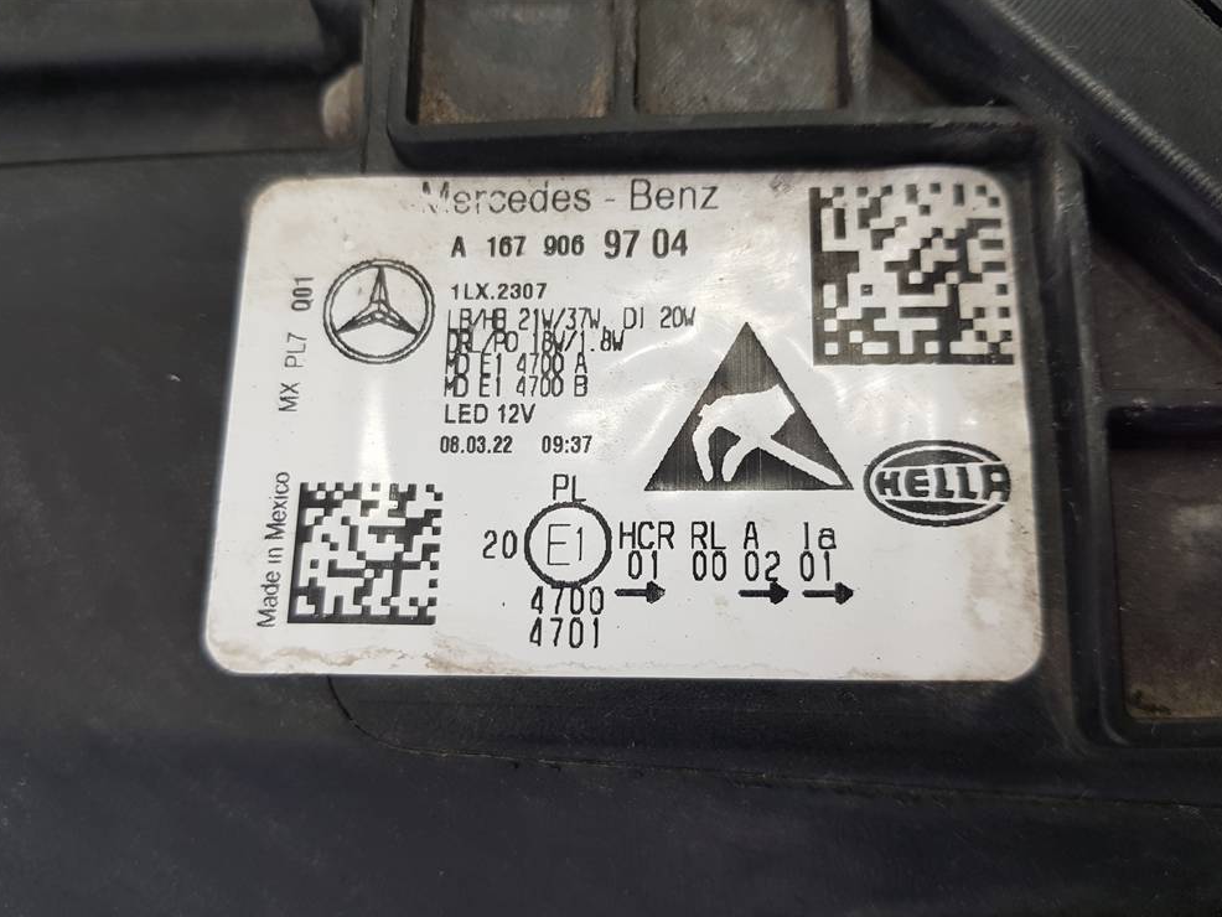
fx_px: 953
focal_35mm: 27
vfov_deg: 51.4
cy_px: 471
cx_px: 616
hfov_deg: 65.3
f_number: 1.7
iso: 125
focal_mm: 4.2
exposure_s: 1/100
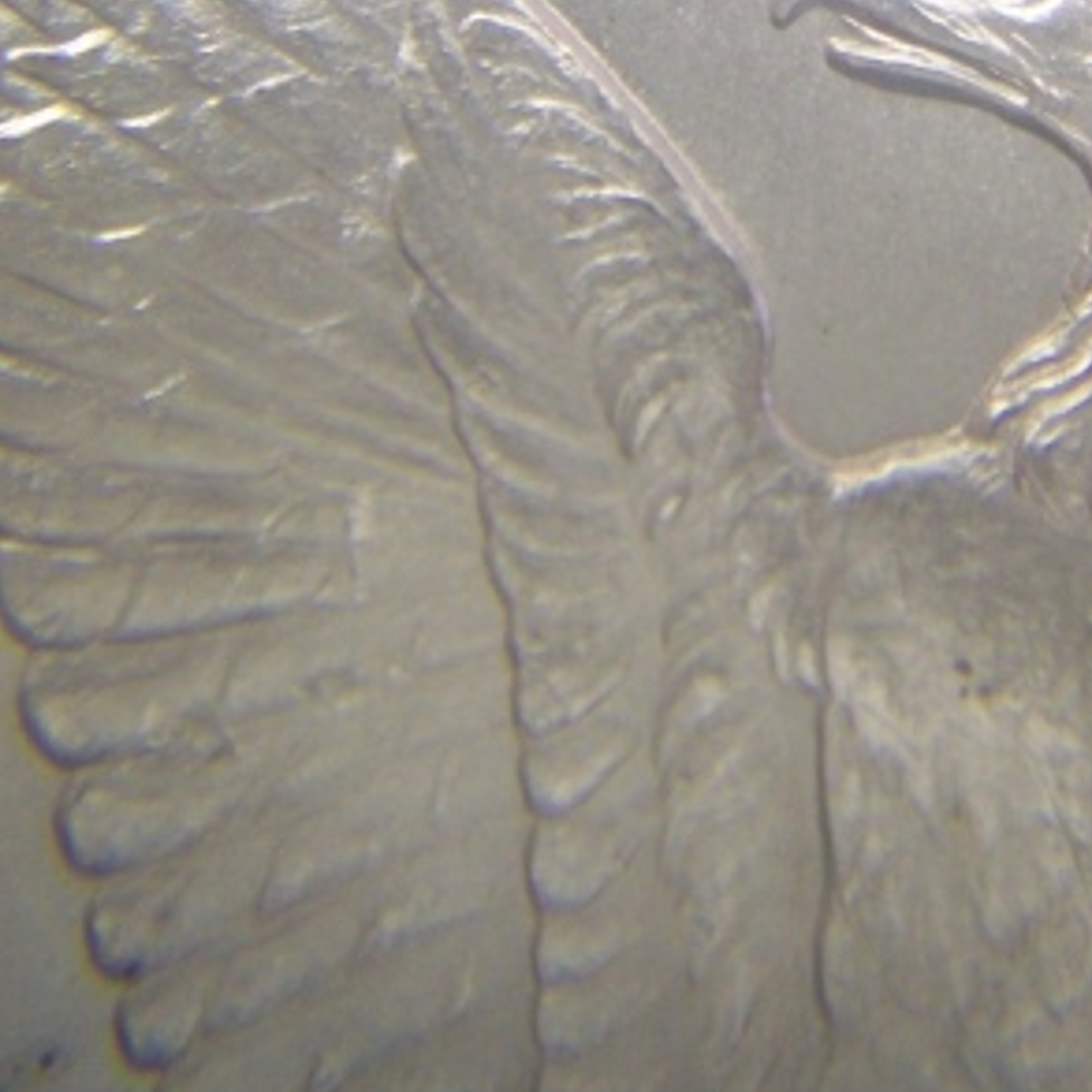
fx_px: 3248
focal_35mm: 91
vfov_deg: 18.7
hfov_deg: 19.0
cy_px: 95
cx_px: 818
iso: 80
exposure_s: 1/20.5
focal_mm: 6.2
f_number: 2.8
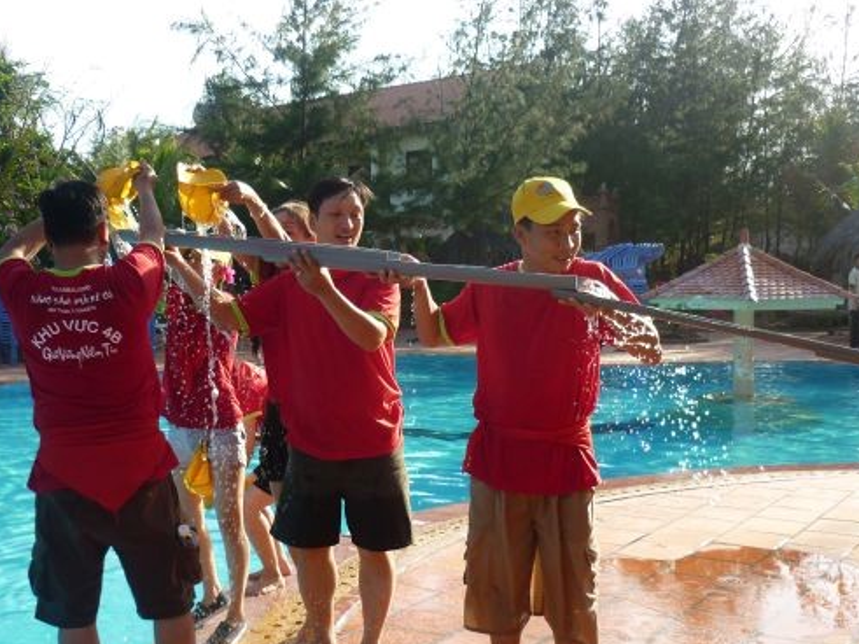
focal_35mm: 43
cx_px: 376
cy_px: 350
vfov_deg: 33.6
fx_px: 1067
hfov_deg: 43.8
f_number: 2.8
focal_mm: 5.5
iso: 80
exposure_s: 1/500
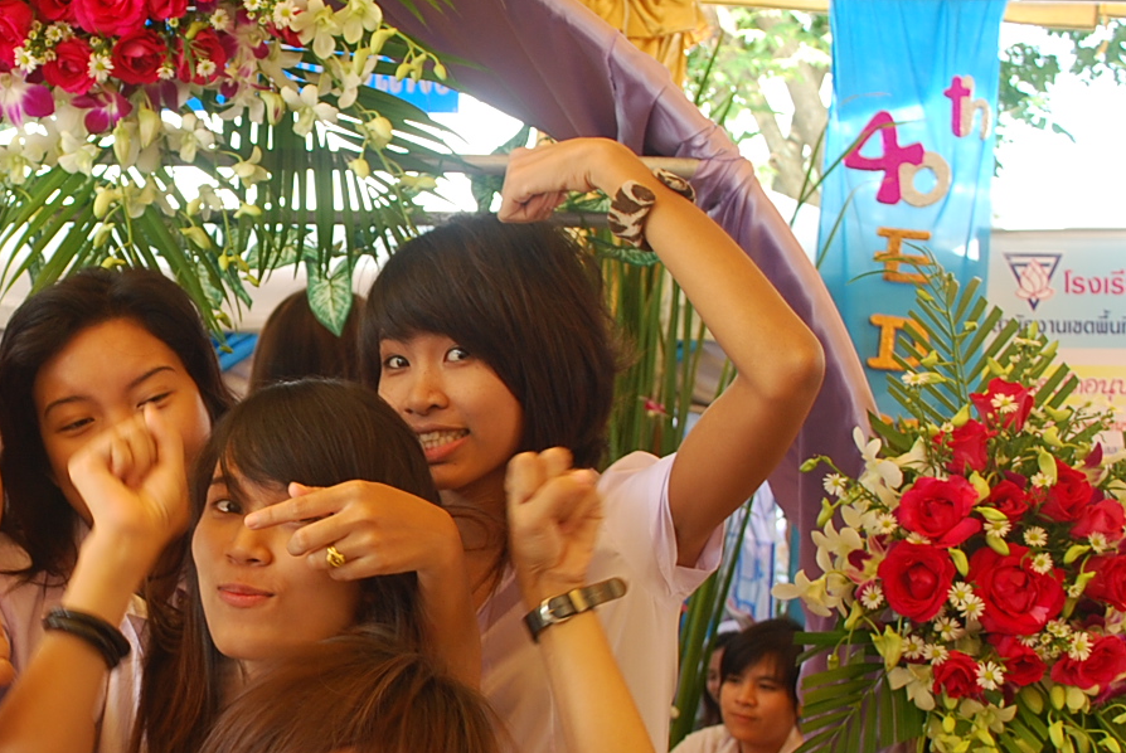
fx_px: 2035
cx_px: 174
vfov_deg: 20.9
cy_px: 497
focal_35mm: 65
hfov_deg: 30.0
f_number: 5
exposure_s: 1/80
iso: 200
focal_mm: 20
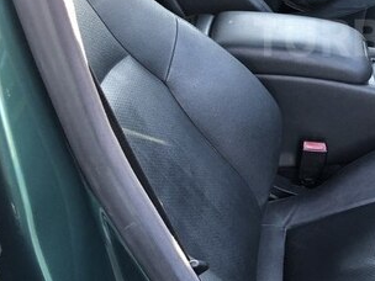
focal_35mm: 63
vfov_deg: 22.8
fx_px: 682
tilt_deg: -27.3
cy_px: 38
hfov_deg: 28.7
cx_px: 380
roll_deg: -3.2
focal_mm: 3.99
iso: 40
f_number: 1.8
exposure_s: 1/33
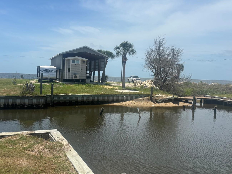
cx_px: 117
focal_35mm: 32
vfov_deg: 44.1
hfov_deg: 56.8
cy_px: 80
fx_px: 214
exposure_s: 1/5076
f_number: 1.6
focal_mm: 5.96
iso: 50
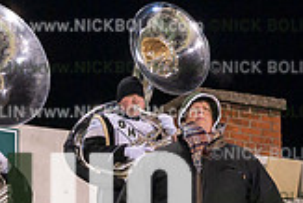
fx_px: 2098
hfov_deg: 8.2
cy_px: 240
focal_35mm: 249
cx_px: 59
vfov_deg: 5.5
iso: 5000
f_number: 4.5
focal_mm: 70
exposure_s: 1/640
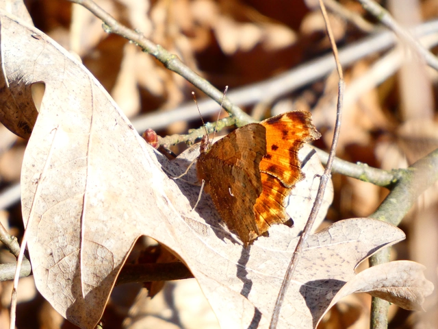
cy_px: 164
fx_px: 14956
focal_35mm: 1182
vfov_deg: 1.3
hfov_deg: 1.7
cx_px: 219
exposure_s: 1/500
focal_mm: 211.8
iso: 200
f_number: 5.8
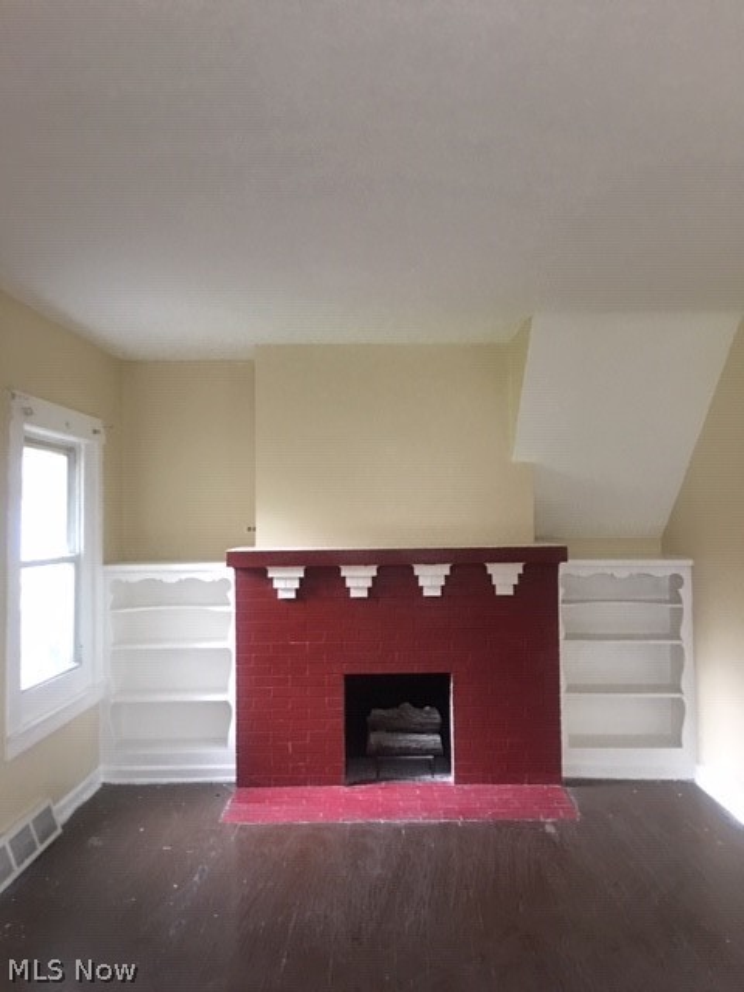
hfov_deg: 48.2
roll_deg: +1.3
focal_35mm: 29
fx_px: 831
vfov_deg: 61.7
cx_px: 372
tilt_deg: +2.7
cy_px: 496
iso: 64
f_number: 2.2
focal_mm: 4.15
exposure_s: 1/4
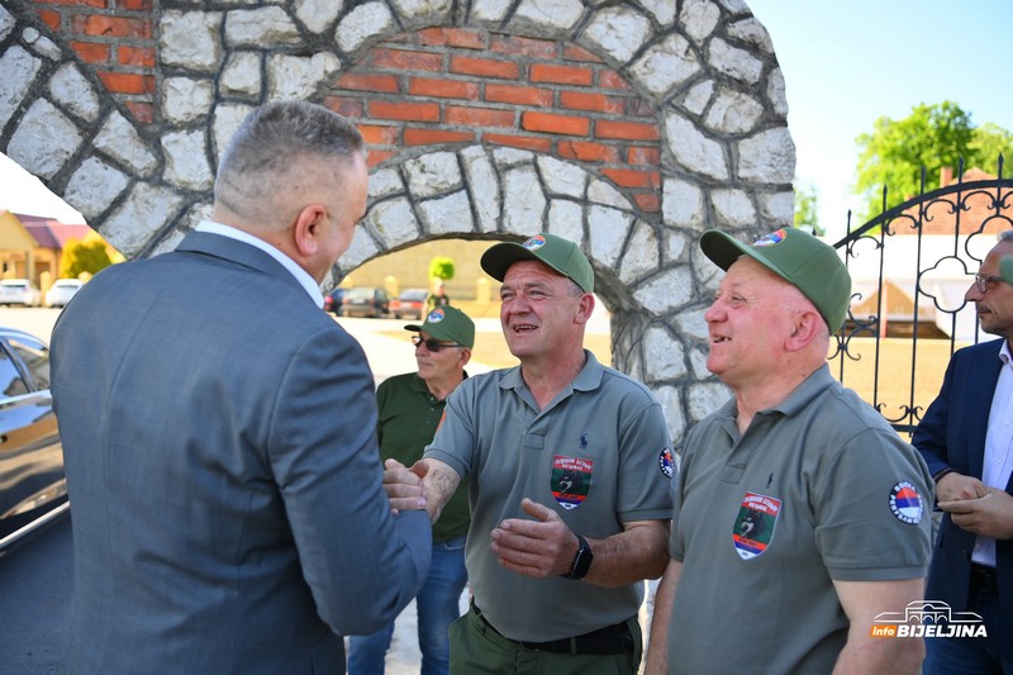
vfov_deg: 37.8
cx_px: 506
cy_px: 338
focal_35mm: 35
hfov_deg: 54.4
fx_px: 985
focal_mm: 35
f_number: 3.2
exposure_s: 1/1000
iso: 400
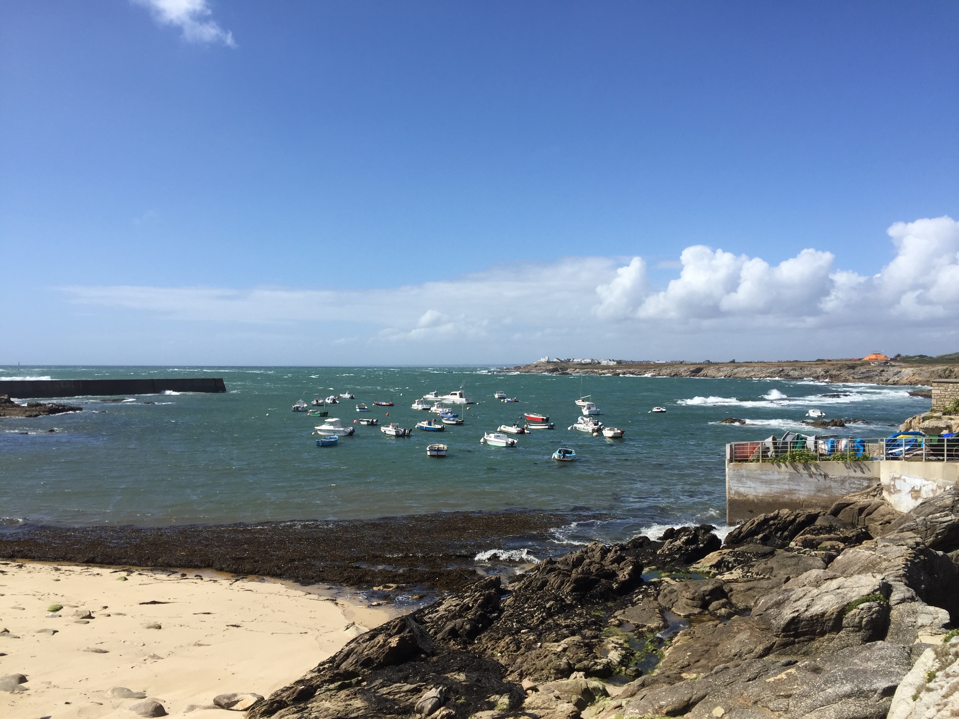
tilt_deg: +2.0
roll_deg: -0.3
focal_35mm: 29
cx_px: 480
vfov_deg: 48.2
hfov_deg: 61.7
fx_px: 803
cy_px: 360
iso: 32
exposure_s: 1/2326
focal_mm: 4.15
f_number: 2.2
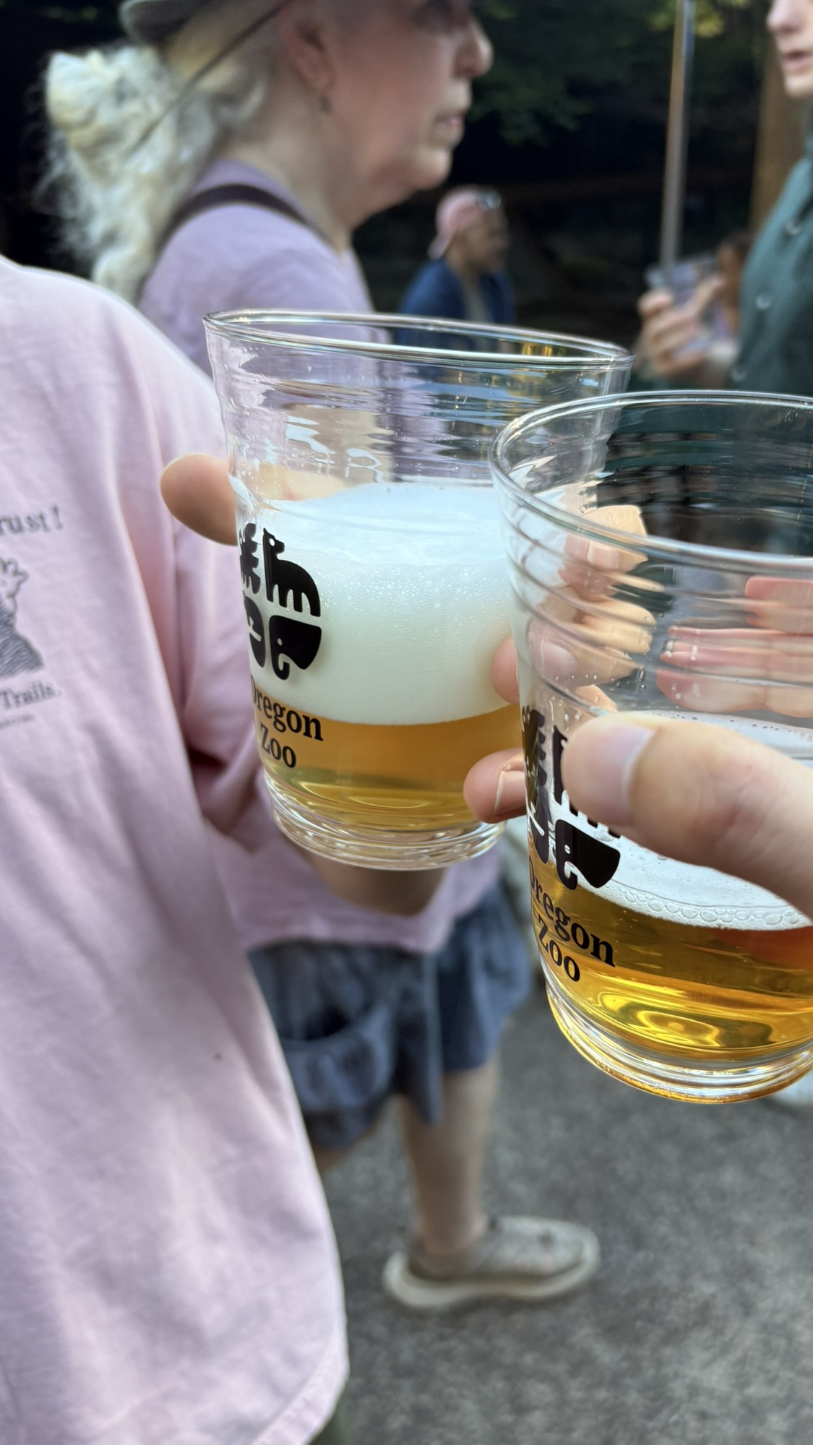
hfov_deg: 40.1
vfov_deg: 66.1
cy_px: 725
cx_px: 475
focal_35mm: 29
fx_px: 1111
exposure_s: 1/177
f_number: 1.6
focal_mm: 5.96
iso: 64
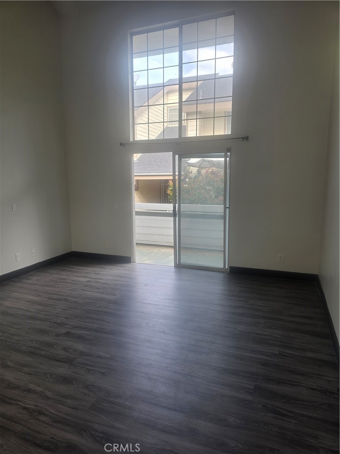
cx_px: 170
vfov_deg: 73.9
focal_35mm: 23
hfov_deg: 58.9
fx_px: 301
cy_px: 227
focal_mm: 6.3
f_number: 1.7
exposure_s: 1/120
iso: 40
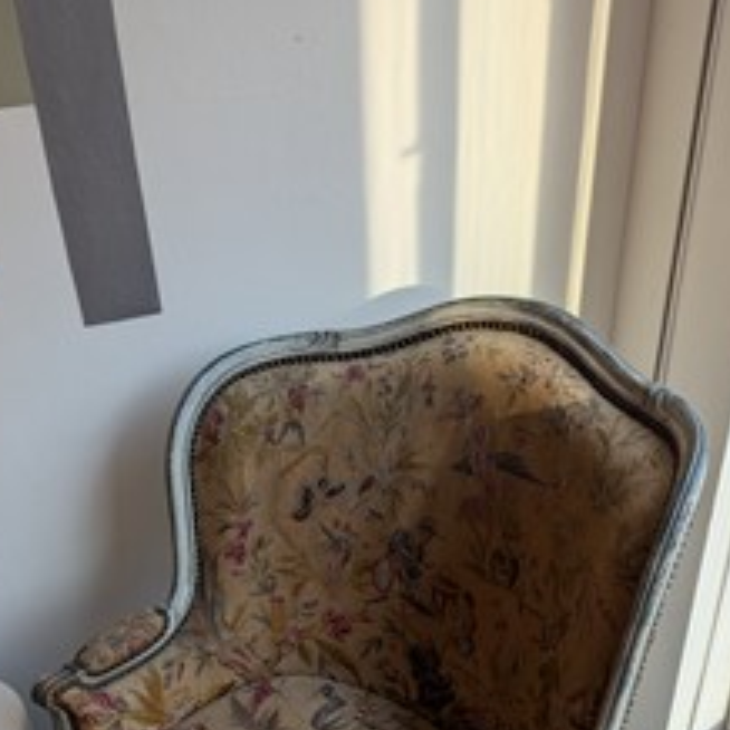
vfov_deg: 40.5
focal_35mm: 39
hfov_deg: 42.6
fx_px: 930
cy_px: 613
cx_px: 293
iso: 45
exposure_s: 1/100
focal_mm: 6.81
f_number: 1.85
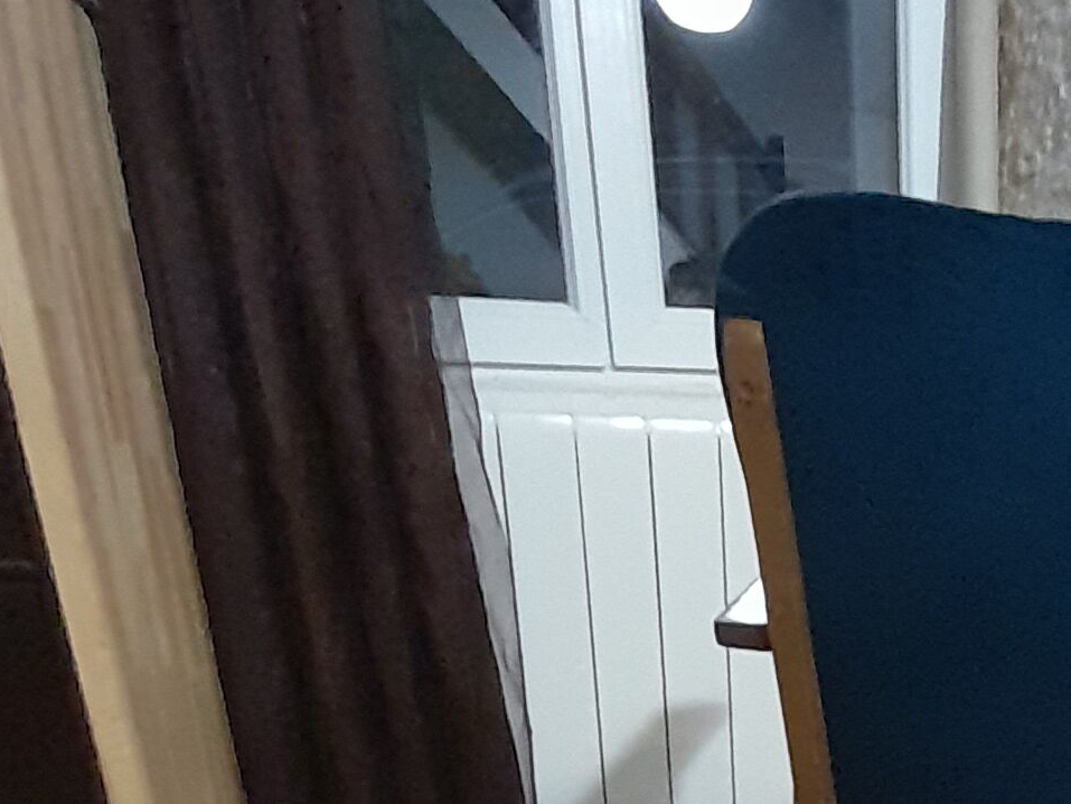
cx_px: 1013
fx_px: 1083
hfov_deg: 46.2
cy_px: 843
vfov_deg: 35.8
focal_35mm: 35
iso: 640
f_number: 2.2
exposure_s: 1/10
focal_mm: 1.13
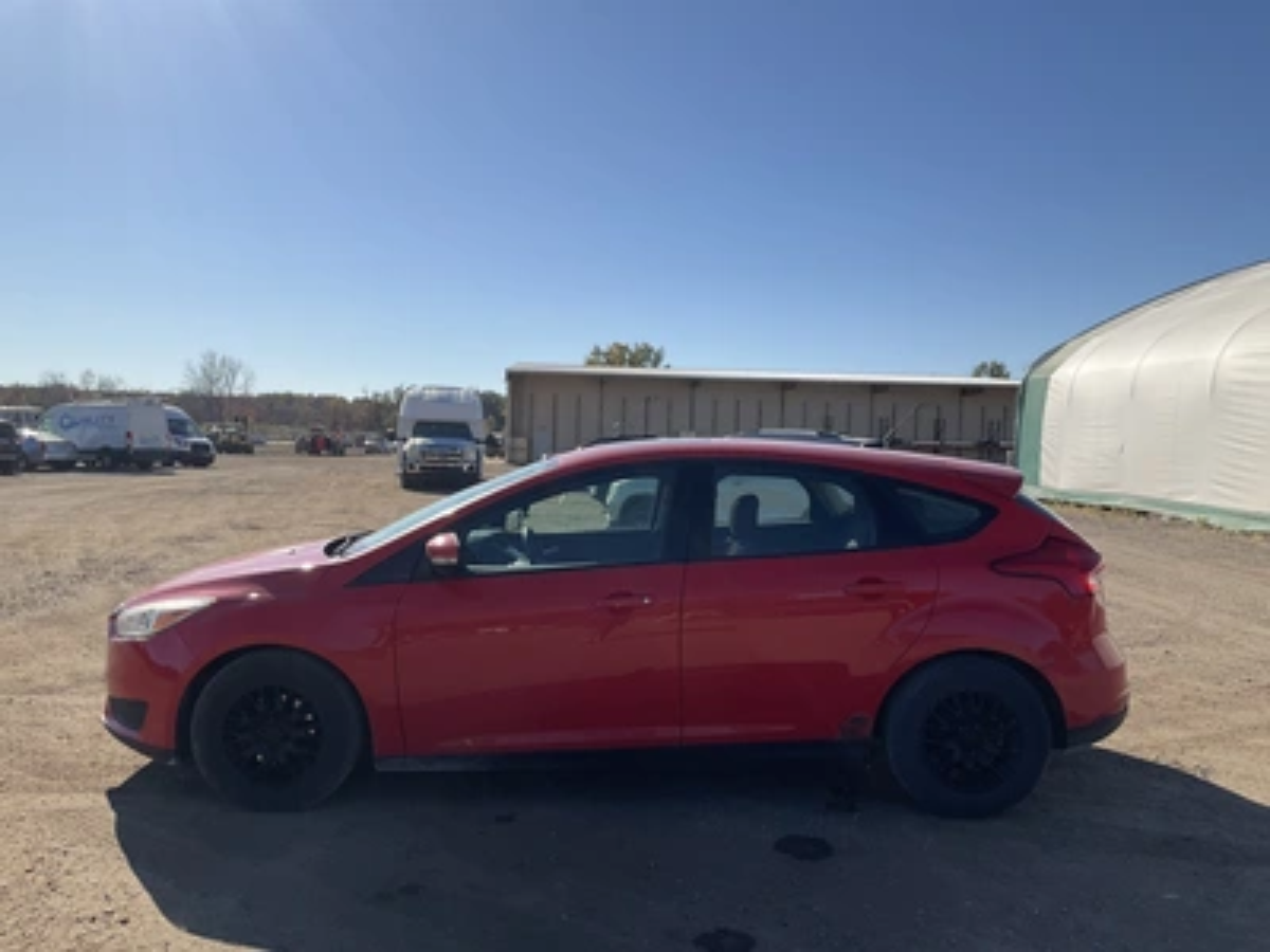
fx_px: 1064
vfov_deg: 48.2
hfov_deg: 61.7
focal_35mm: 29
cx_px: 635
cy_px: 476
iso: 25
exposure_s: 1/2801
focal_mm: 3
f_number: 1.8
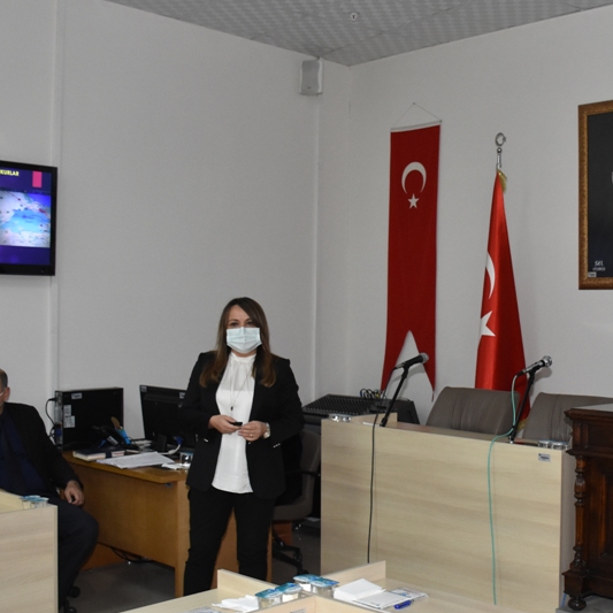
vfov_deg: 34.7
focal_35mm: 49
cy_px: 310
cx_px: 442
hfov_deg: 34.1
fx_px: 982
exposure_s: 1/160
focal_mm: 20
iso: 1600
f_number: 4.5
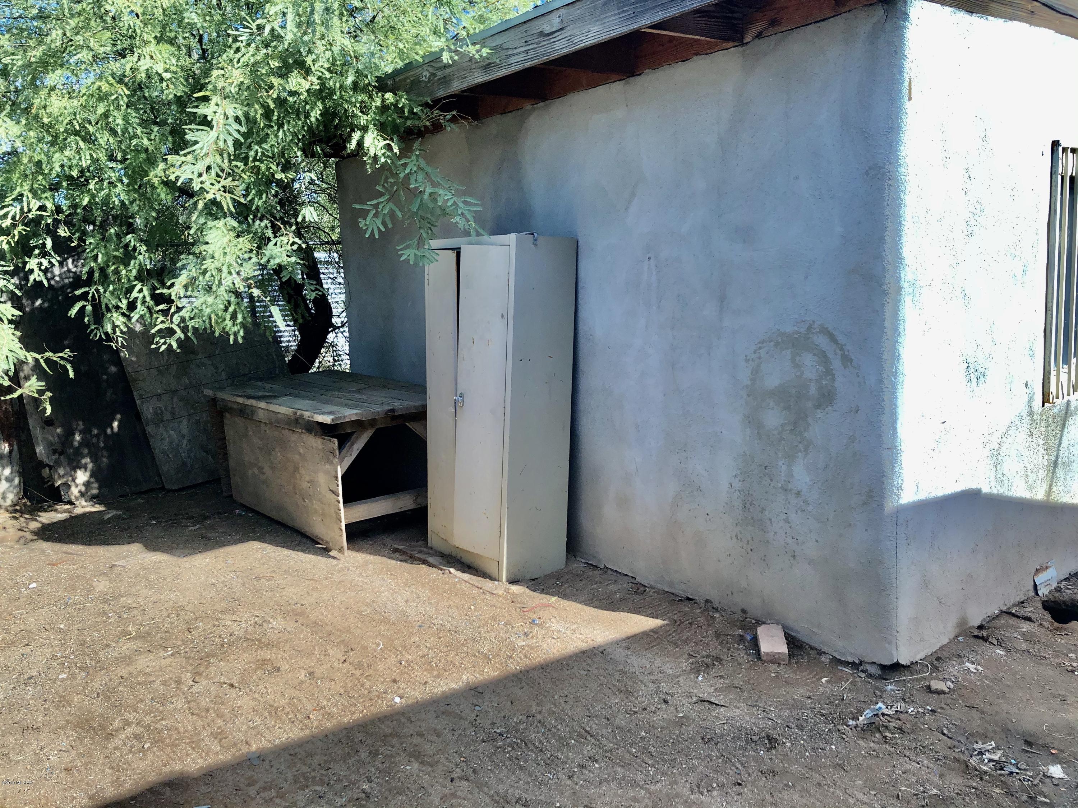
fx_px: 872
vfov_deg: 49.7
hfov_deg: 63.4
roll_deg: +2.1
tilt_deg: -8.8
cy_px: 404
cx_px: 539
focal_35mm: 28
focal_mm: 4
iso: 32
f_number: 1.8
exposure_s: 1/1312
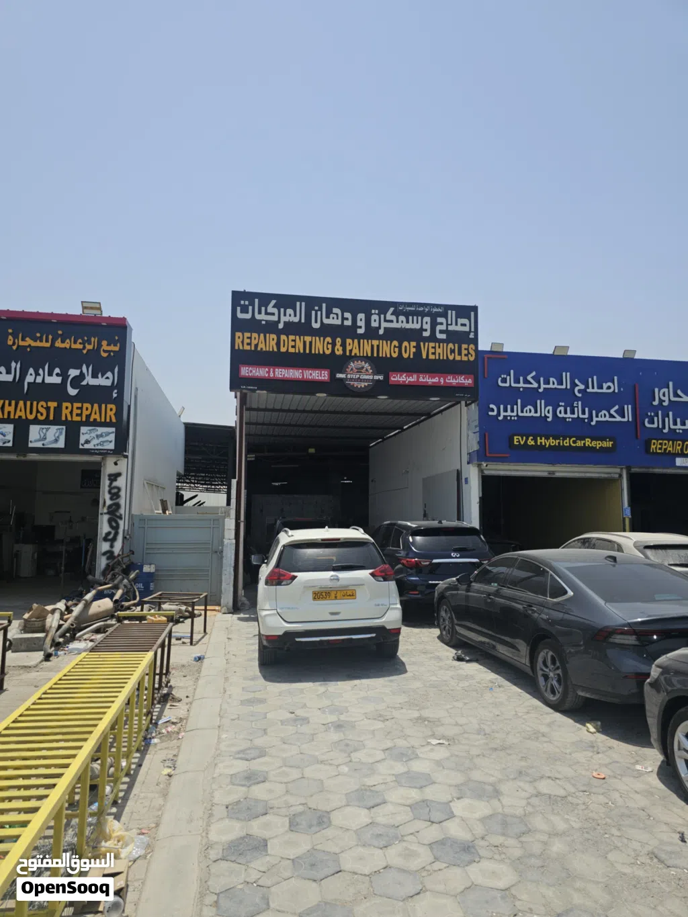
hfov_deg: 58.9
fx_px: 609
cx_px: 344
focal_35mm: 23
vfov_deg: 73.9
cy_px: 458
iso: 10
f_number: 1.7
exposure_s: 1/1186
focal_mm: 6.3
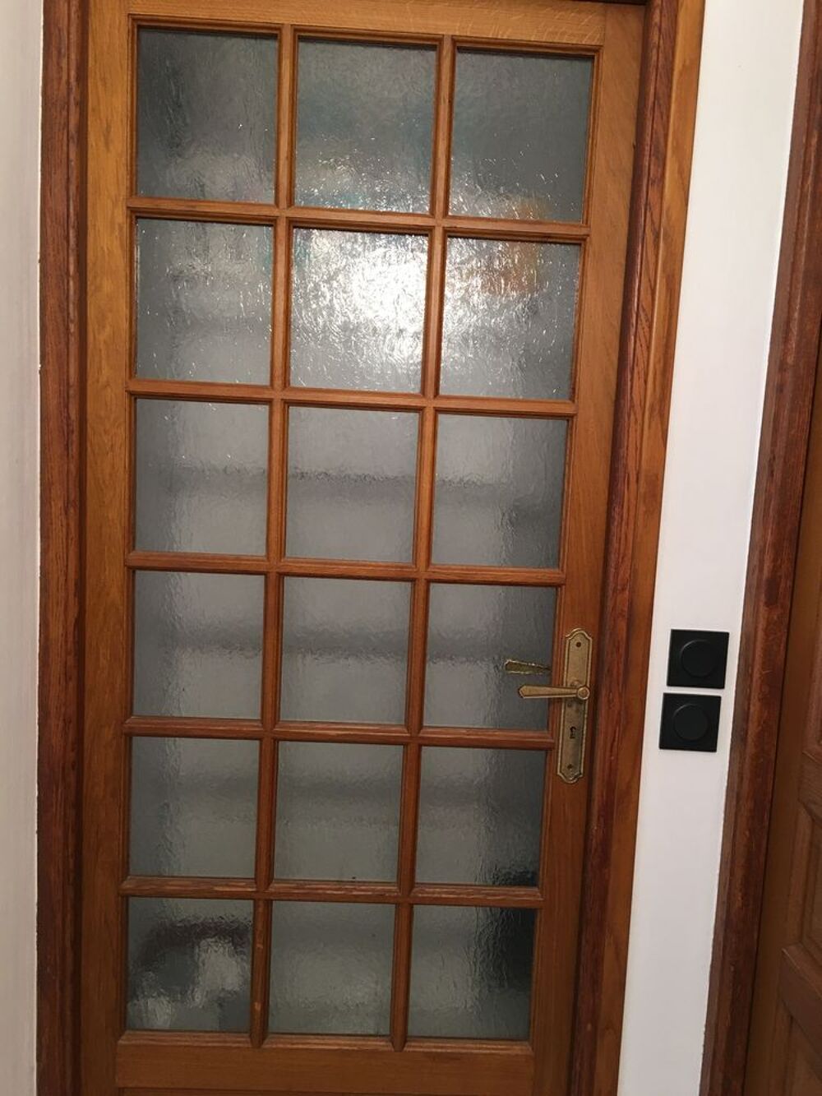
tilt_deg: -6.7
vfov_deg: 61.7
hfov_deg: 48.2
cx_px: 411
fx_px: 918
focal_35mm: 29
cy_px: 548
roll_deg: -3.2
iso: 40
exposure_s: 1/33
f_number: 2.2
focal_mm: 4.15
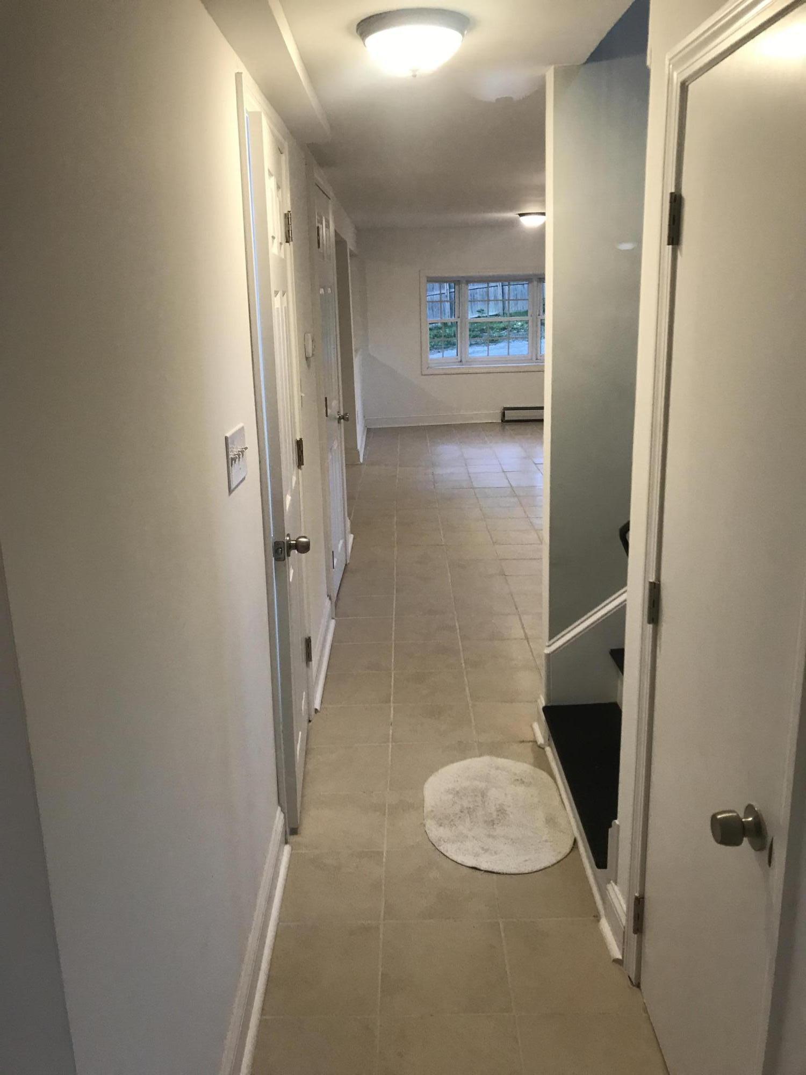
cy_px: 538
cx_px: 403
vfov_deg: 63.4
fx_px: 869
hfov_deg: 49.7
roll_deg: +0.6
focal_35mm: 28
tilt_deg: -15.3
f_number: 1.8
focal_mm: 3.99
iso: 40
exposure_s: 1/30
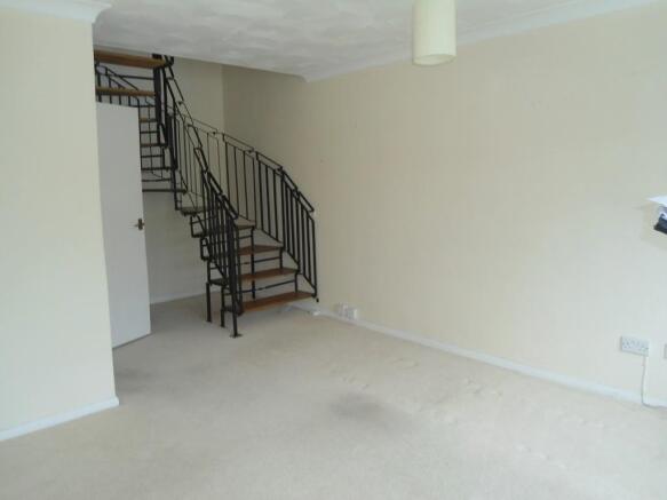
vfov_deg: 53.0
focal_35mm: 26
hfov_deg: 67.3
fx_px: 501
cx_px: 334
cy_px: 250
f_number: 2.8
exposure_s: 1/50
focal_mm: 4.7
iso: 80
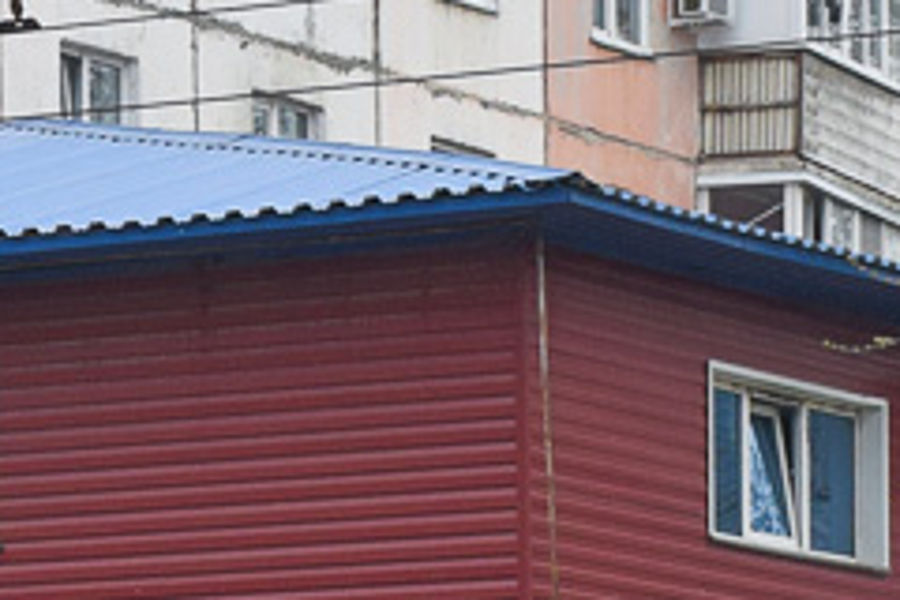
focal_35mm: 240
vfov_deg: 5.6
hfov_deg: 8.2
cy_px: 1016
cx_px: -825
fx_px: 6000
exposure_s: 1/800
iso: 400
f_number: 7.1
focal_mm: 32
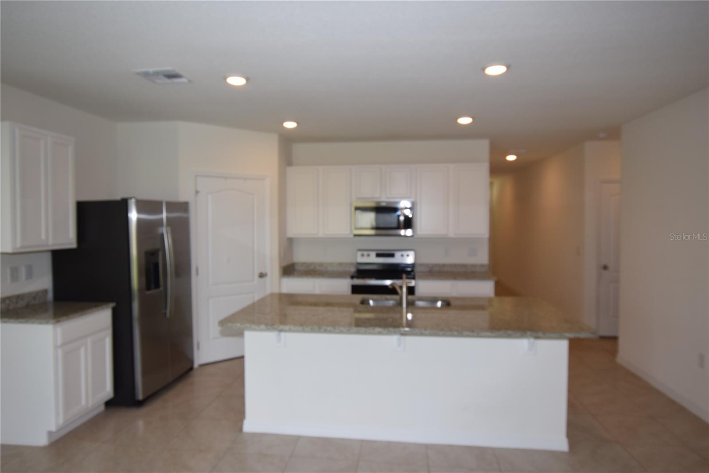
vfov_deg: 59.5
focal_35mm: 21
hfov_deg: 81.2
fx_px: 413
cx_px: 354
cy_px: 236
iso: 280
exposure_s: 1/125
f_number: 5.6
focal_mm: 14
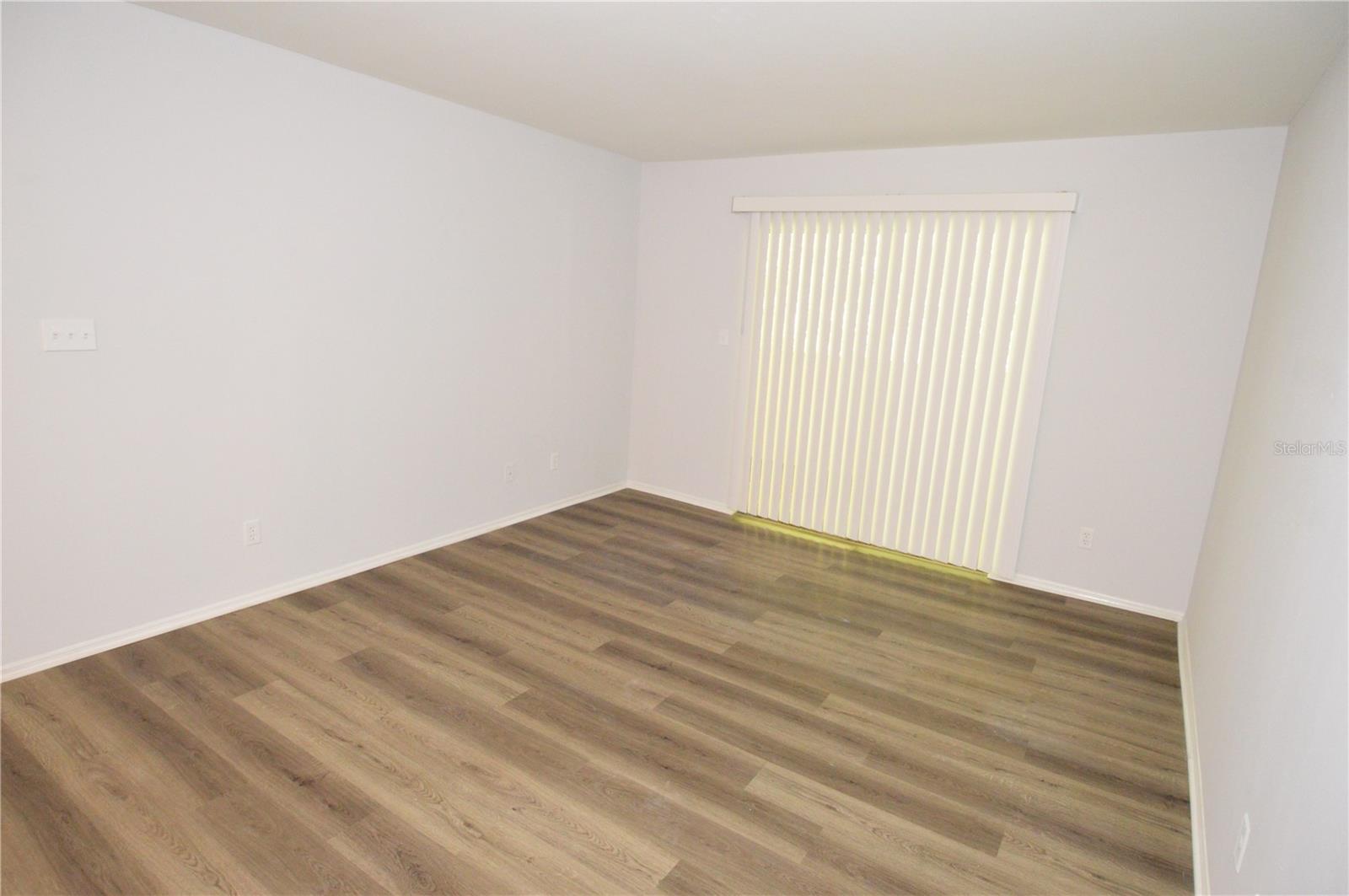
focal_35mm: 18
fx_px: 674
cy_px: 448
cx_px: 674
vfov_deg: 67.3
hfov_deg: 90.1
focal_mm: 12
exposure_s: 1/60
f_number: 4
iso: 2000
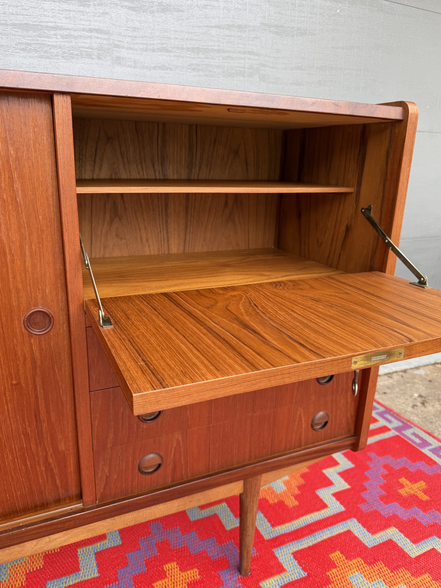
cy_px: 299
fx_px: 425
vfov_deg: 69.4
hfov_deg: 54.9
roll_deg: -0.8
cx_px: 215
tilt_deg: -14.2
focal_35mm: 25
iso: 64
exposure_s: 1/179
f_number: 1.78
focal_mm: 6.76
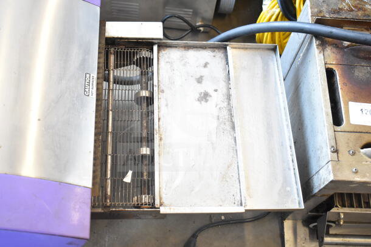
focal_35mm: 48
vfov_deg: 28.1
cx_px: 186
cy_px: 124
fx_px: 495
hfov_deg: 41.1
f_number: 5
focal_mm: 32
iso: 1600
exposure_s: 1/50
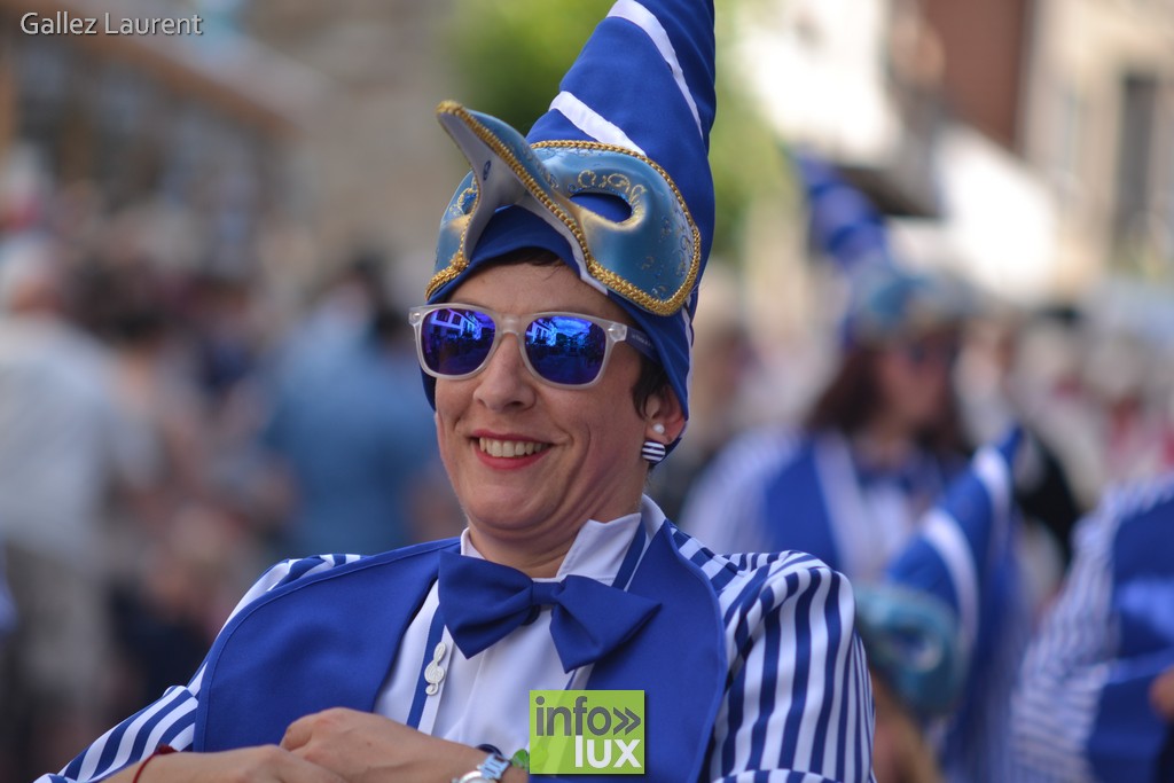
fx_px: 7338
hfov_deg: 9.1
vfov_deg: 6.1
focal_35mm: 225
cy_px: 392
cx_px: 587
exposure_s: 1/500
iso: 100
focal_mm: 150
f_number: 2.8
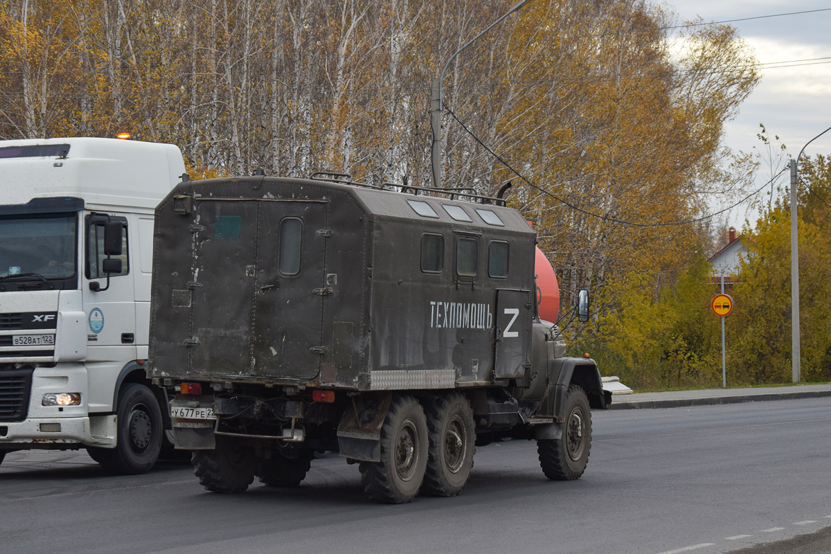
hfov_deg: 24.6
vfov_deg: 16.6
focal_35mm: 82
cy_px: 277
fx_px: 1904
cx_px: 416
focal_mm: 55
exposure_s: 1/800
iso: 400
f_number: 6.3
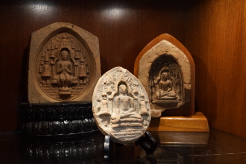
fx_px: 294
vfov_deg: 31.2
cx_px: 123
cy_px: 82
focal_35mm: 43
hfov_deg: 45.4
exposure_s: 1/100
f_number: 7.1
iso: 2000
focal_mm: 43
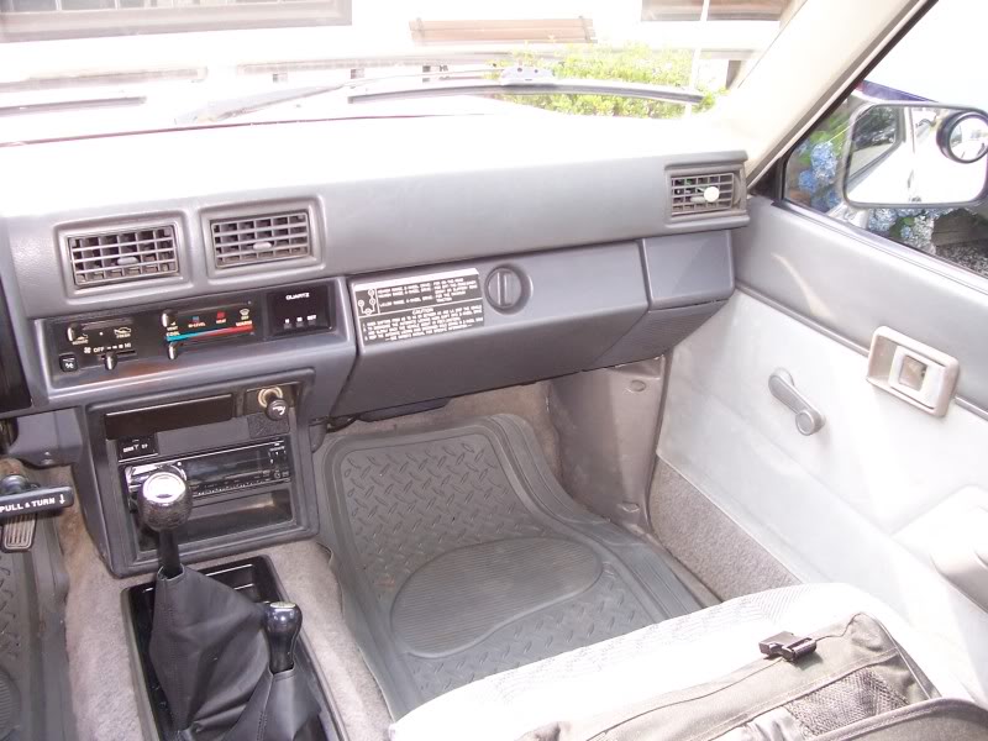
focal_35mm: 34
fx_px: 970
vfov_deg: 41.8
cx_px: 494
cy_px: 370
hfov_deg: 54.0
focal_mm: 5.6
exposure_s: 1/90
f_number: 2.7
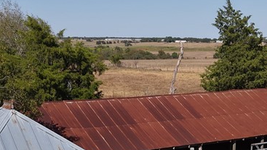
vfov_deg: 15.6
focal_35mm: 73
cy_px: 203
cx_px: 172
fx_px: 517
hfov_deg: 28.8
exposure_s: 1/160
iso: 100
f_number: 1.8
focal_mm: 8.67
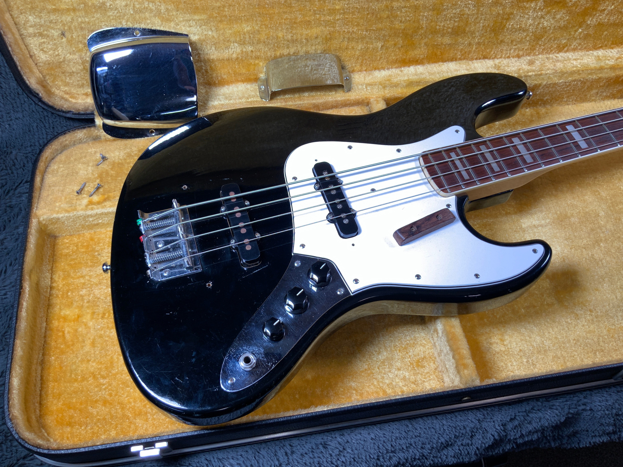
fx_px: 522
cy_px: 234
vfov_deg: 48.2
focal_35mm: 29
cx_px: 312
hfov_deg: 61.7
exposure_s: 1/104
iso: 40
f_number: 1.8
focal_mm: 3
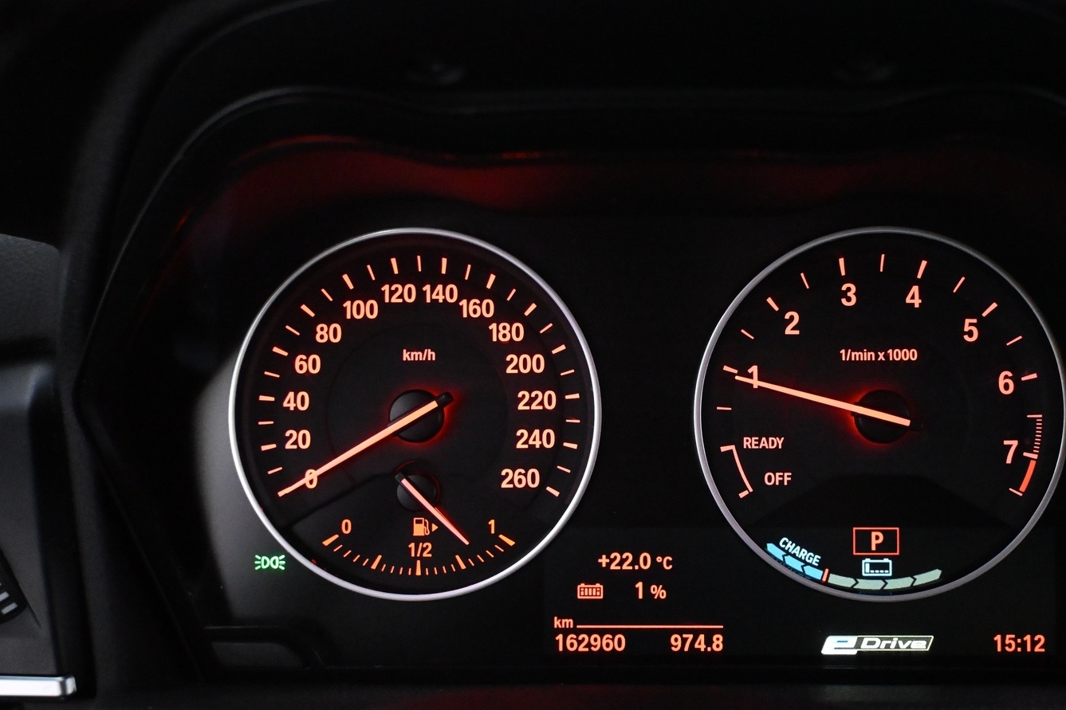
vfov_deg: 33.4
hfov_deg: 48.2
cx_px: 637
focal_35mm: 40
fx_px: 1184
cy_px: 370
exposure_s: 1/60
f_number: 4
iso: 7200
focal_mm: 22
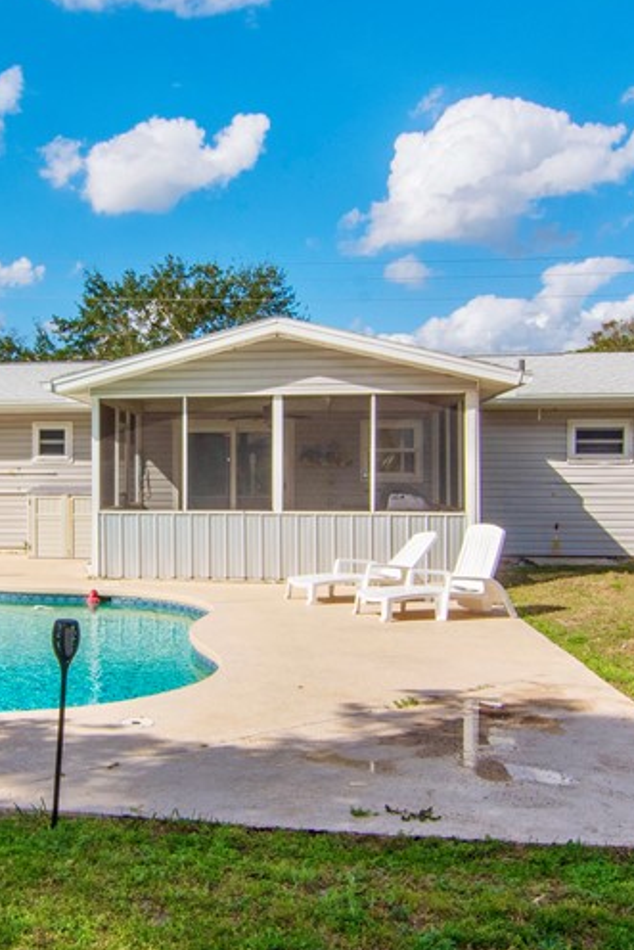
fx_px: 953
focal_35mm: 36
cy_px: 486
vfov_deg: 53.0
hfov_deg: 35.7
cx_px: 136
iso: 320
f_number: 16
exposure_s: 1/250
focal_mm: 11
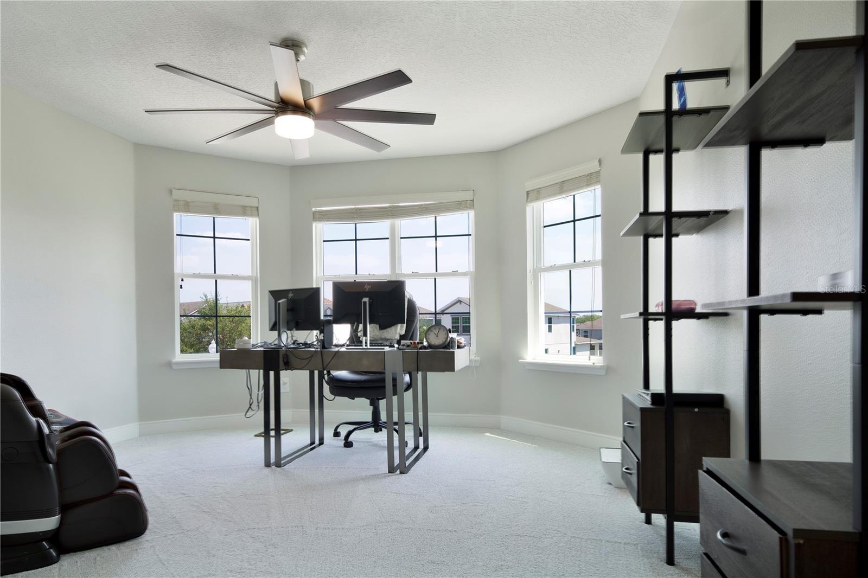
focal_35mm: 22
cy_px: 289
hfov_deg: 77.3
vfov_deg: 56.1
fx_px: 542
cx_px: 434
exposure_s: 1/4
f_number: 6.3
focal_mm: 15
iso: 125
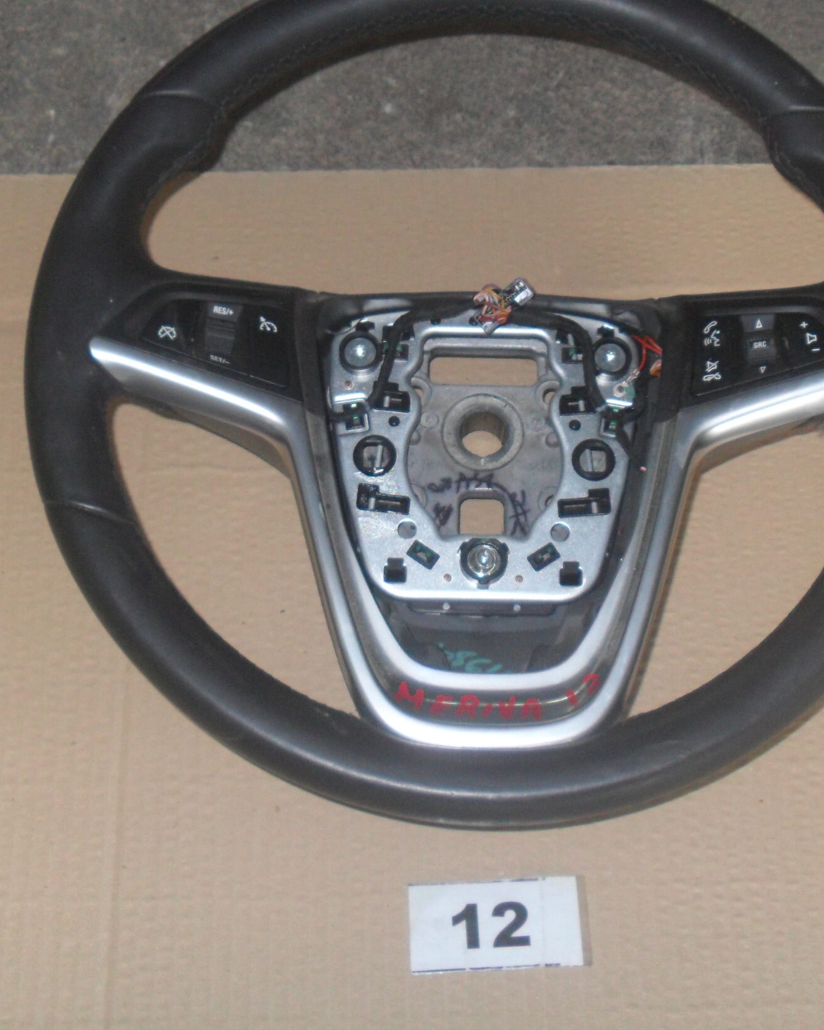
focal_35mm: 53
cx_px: 451
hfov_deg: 28.6
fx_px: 1616
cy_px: 439
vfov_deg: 35.3
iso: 200
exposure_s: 1/45
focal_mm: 6.3
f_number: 3
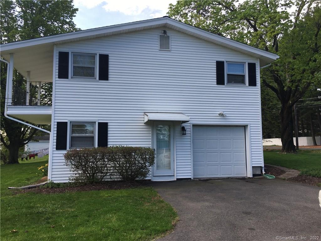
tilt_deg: +6.0
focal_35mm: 29
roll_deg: +0.5
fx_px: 269
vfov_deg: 48.2
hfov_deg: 61.7
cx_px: 160
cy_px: 120
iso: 25
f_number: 2.2
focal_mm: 4.15
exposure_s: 1/487
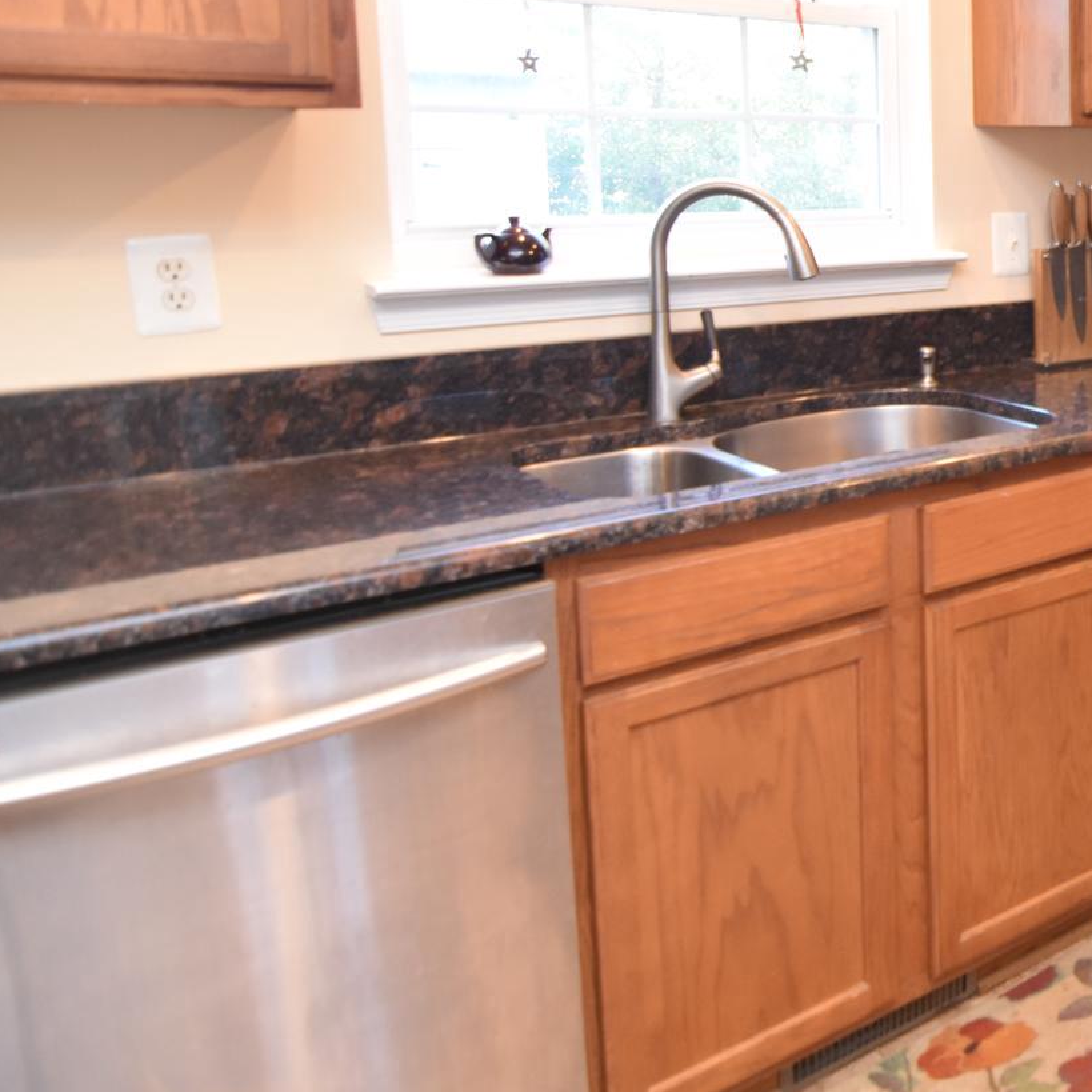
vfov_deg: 46.1
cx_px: 1295
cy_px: 327
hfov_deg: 36.8
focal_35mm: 35
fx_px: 1251
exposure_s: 1/60
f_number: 3.2
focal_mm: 11
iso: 800
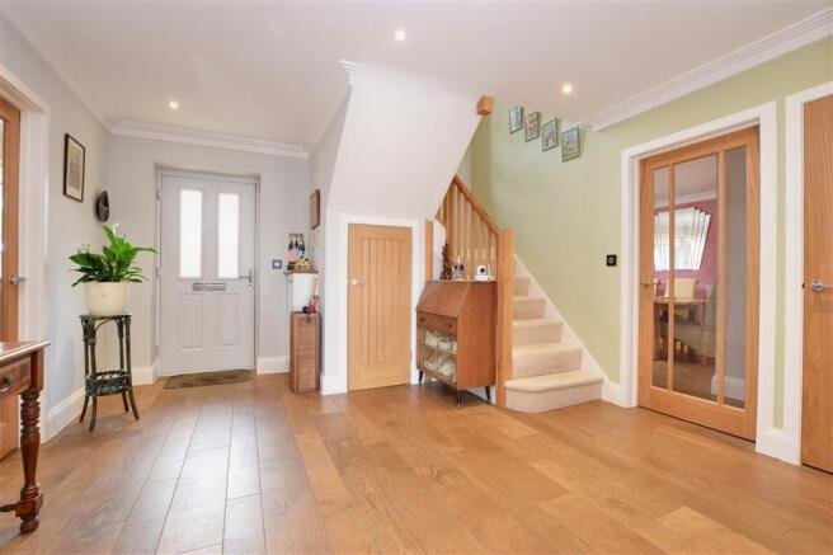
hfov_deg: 100.4
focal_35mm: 15
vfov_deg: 77.3
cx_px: 416
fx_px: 347
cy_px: 278
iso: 320
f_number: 11
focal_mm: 10
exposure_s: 1/4
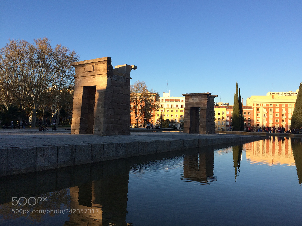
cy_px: 113
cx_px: 151
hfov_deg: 61.7
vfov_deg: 48.2
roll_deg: -0.9
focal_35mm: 29
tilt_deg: +2.3
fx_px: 253
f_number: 2.2
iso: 32
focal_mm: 4.15
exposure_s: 1/774
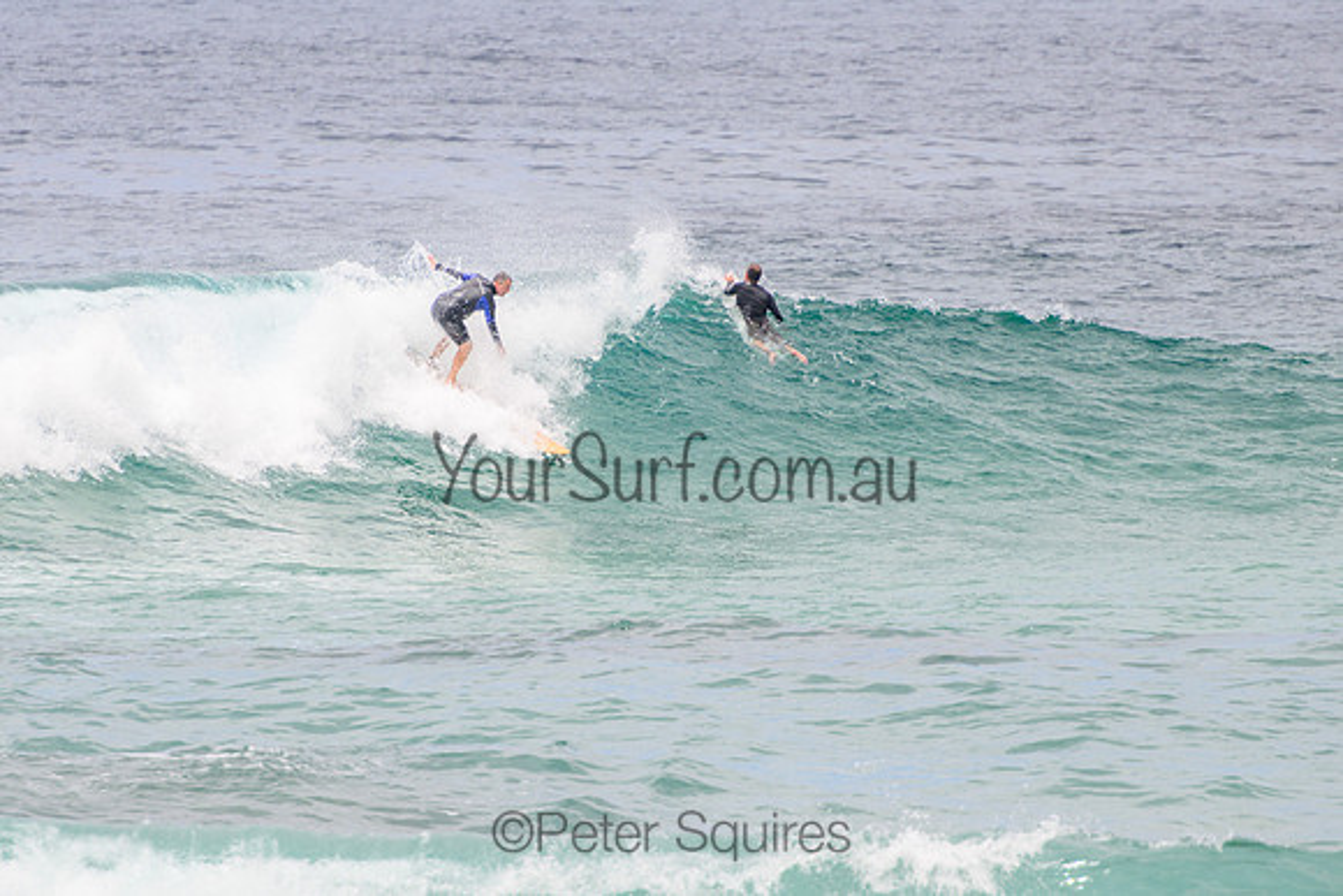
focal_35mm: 550
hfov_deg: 3.7
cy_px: 414
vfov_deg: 2.5
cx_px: 619
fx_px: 20534
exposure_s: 1/2000
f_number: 5.6
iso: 200
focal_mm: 400
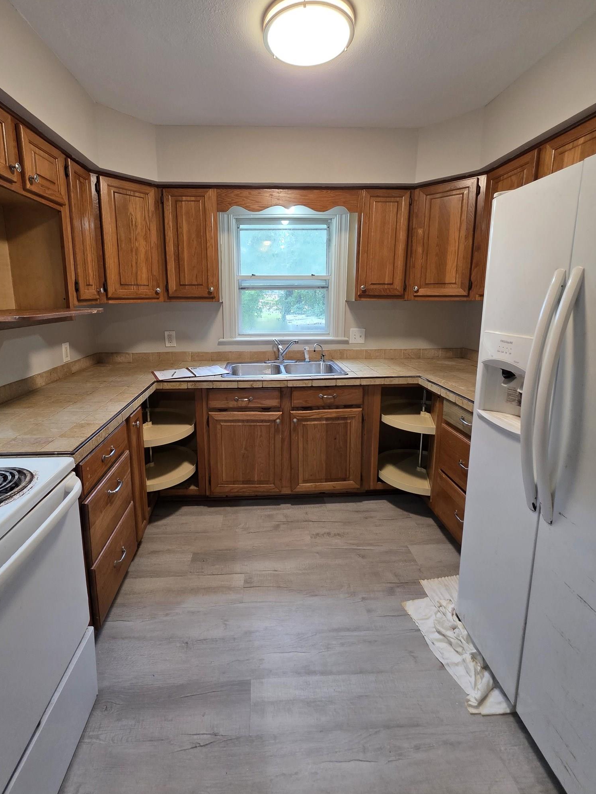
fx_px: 344
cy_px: 365
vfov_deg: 98.0
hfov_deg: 81.6
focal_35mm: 15
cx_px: 271
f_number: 1.9
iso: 250
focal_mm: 2.2
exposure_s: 1/120
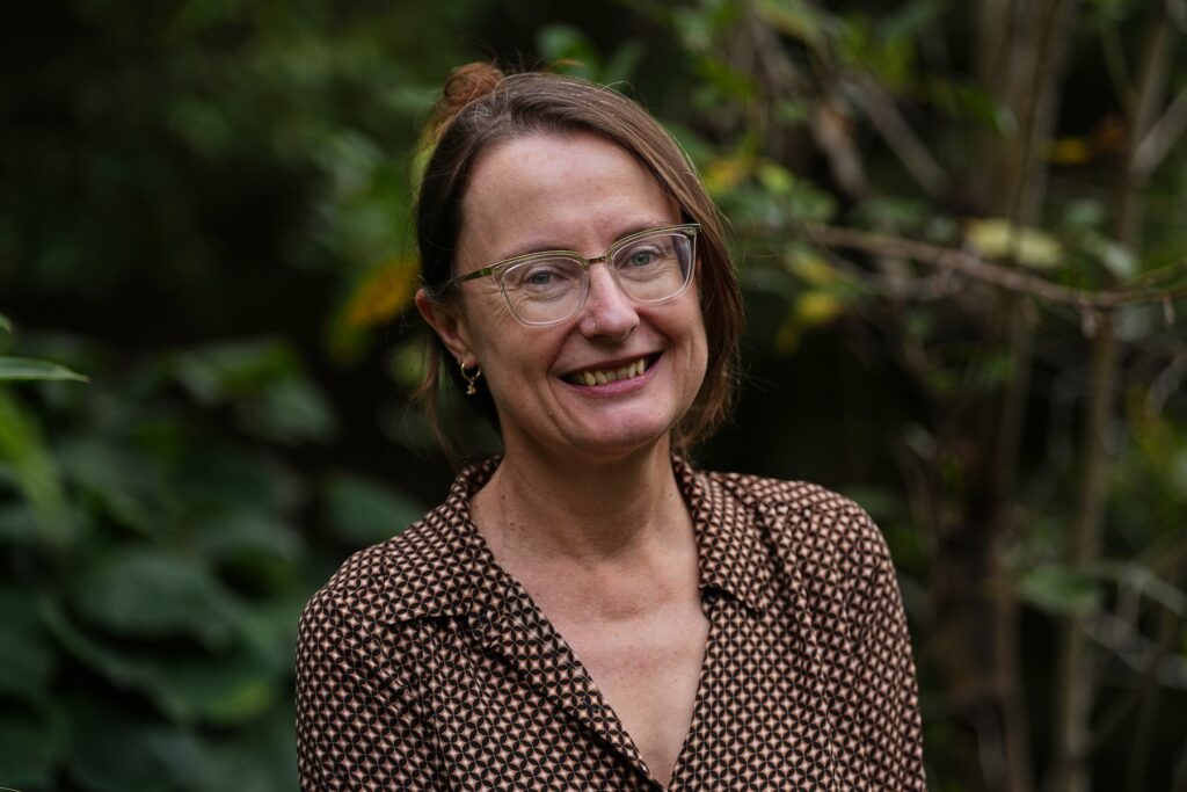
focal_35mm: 133
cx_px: 594
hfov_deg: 15.4
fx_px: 4386
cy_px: 396
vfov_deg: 10.3
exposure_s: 1/1250
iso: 125
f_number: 2.8
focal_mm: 133
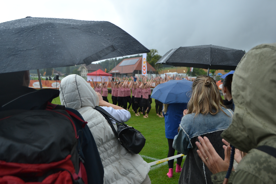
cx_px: 138
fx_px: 253
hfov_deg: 57.2
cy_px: 92
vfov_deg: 40.0
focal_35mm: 33
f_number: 4.5
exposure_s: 1/1000
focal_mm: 22
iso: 400
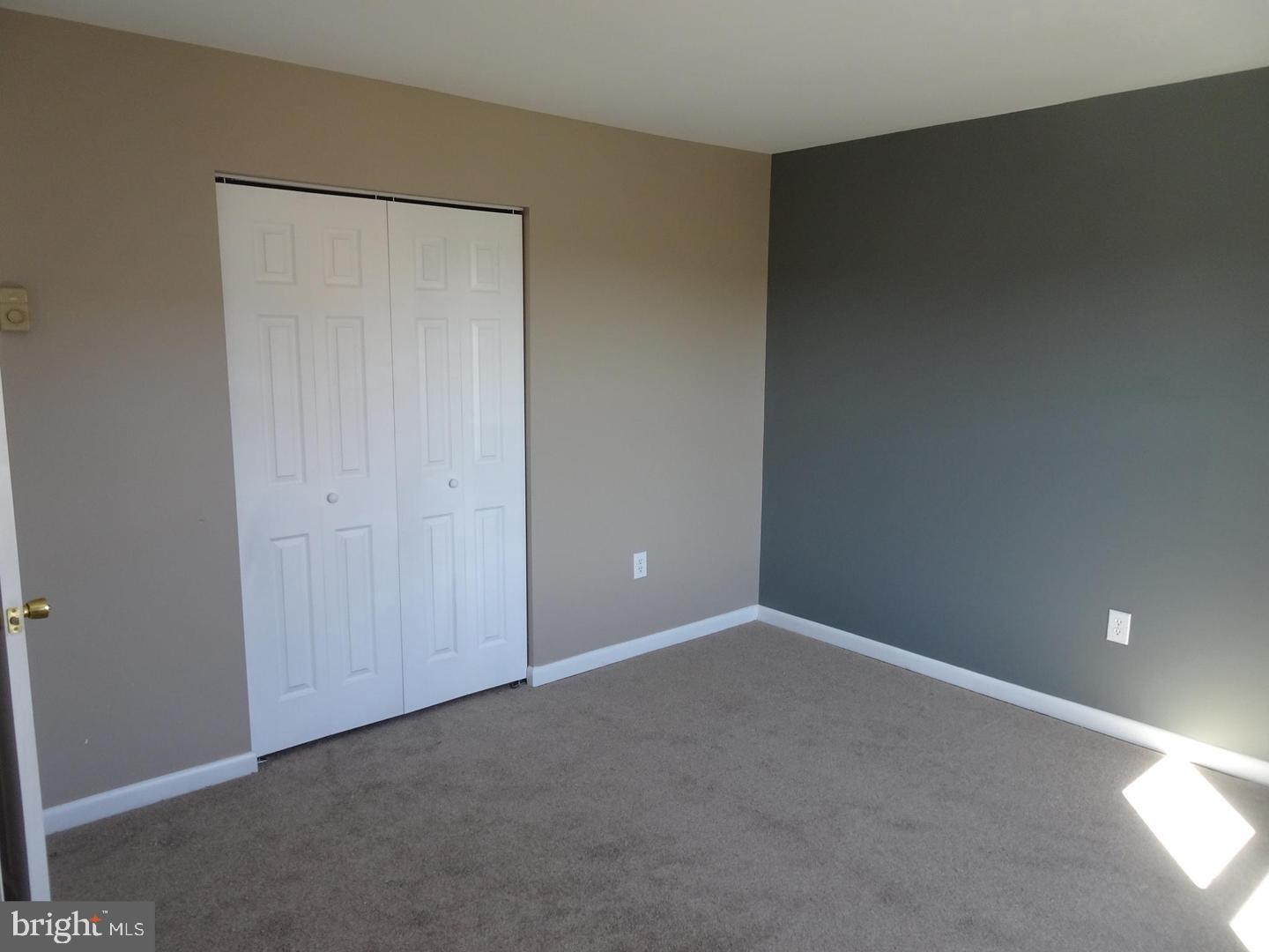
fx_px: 880
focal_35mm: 24
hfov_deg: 71.6
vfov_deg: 56.8
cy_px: 476
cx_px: 634
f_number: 3.5
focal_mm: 4.1
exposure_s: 1/30
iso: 125
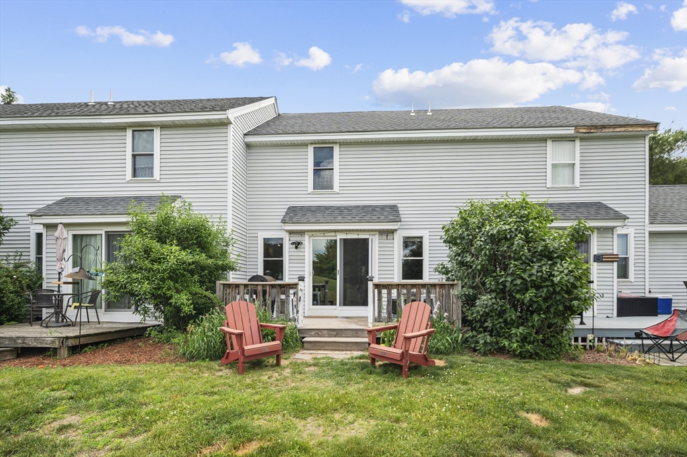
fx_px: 305
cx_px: 344
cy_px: 228
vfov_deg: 73.7
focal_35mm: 16
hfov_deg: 96.8
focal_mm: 16
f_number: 5.6
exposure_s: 1/100
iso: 100
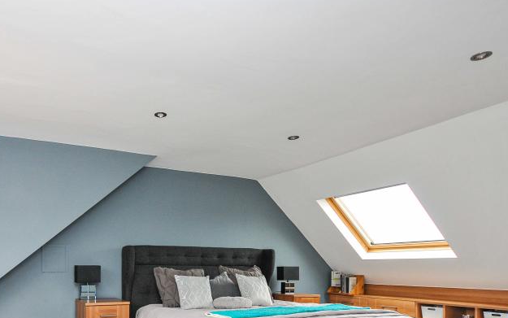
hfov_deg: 69.3
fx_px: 346
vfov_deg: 46.6
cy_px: 255
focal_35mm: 25
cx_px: 149
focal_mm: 10
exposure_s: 1/80
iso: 400
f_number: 5.6
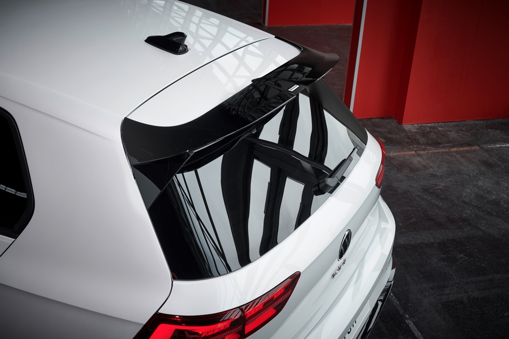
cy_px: 170
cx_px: 254
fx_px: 707
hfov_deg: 39.6
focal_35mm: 50
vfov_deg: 27.0
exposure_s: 1/15
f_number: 11
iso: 100
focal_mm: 50
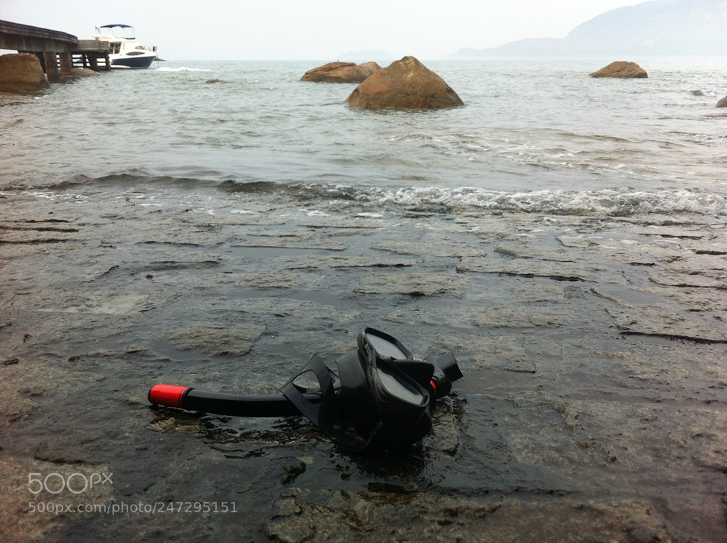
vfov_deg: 40.6
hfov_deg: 52.7
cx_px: 364
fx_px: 734
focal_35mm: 35
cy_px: 272
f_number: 2.8
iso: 80
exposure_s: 1/269
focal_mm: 3.85
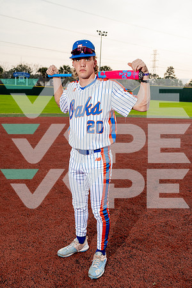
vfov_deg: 54.4
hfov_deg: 37.9
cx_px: 96
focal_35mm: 35
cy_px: 144
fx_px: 280
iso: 250
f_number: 5.6
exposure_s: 1/250
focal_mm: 35
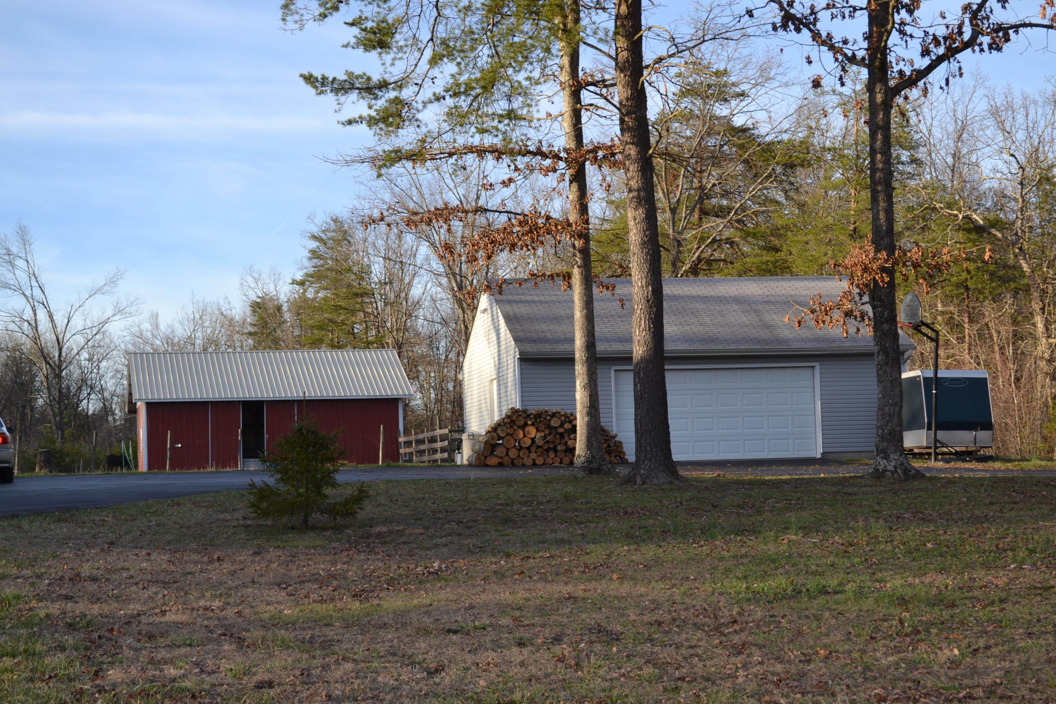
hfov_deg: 31.9
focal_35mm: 63
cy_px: 352
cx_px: 528
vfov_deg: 21.6
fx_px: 1848
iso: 100
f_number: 5.3
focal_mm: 42
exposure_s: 1/160
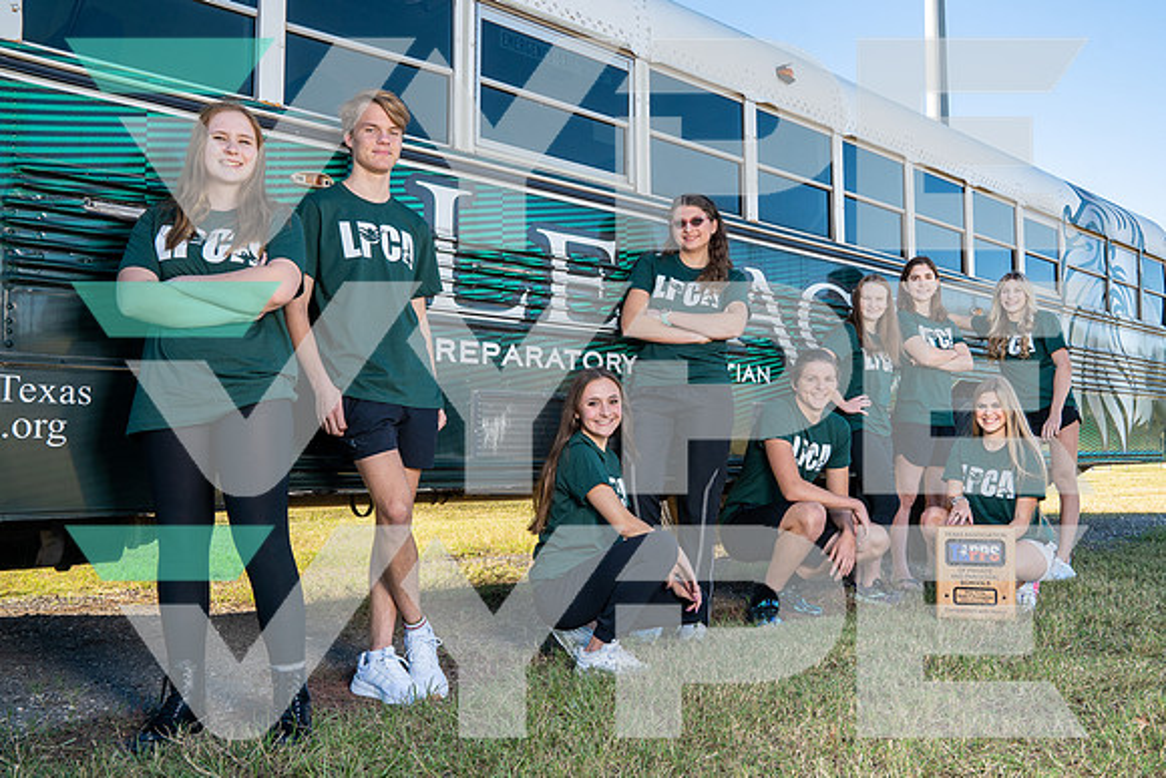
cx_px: 641
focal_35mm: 31
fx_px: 994
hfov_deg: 60.7
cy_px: 392
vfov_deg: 42.8
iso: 320
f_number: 8
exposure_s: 1/250
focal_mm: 27
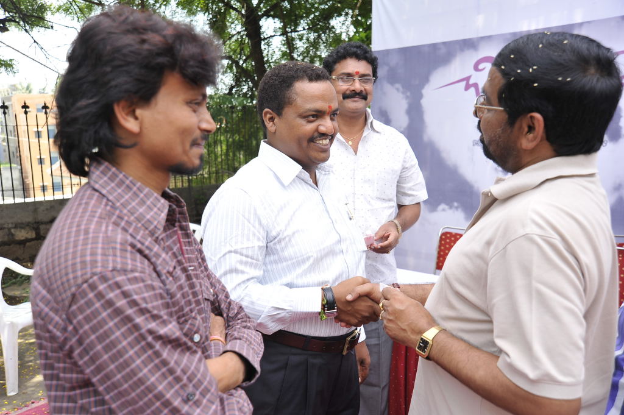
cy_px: 208
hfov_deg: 55.8
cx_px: 312
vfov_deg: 38.8
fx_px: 589
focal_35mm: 34
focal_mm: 34
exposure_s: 1/160
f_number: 5
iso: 250
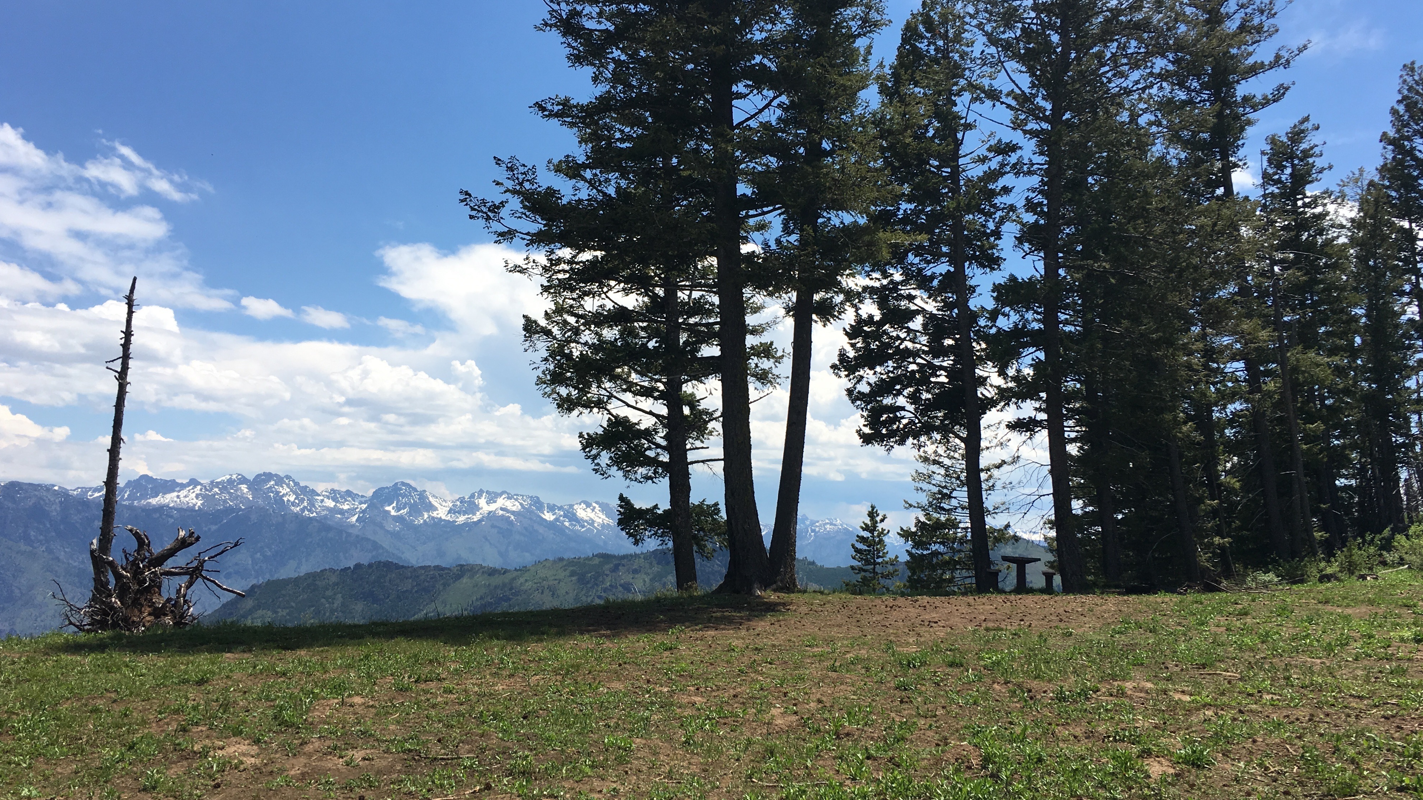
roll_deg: -1.9
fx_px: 1207
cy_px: 379
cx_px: 705
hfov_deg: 61.0
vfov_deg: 36.7
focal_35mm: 32
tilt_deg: +7.5
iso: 25
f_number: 2.2
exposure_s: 1/2198
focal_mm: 4.15
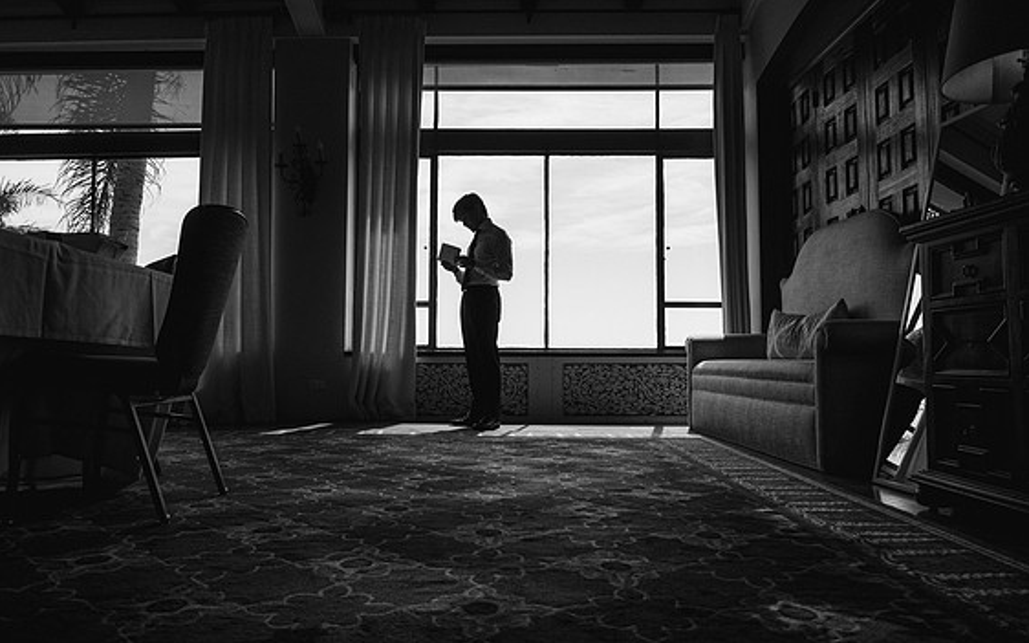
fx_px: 729
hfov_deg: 70.4
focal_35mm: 26
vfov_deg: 47.6
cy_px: 311
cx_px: 500
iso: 320
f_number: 2.8
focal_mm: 16
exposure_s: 1/4400
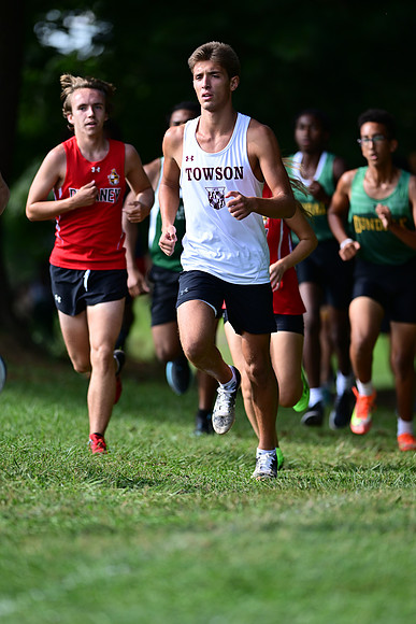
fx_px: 5196
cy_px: 312
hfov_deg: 4.6
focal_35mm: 300
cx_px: 208
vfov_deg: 6.9
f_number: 2.8
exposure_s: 1/2500
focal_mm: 300
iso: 560
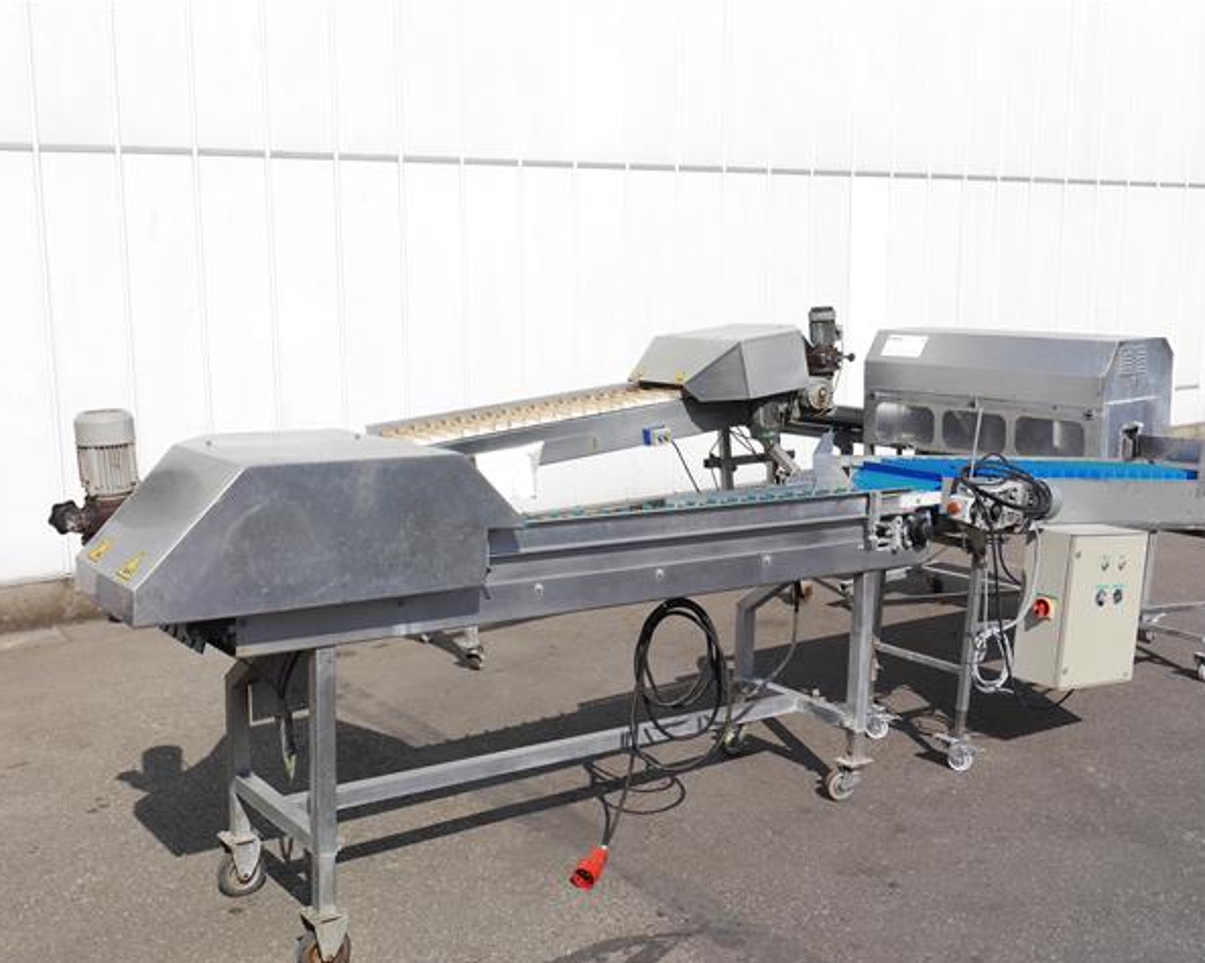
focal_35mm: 40
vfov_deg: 37.3
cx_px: 609
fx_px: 1426
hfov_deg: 45.8
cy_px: 486
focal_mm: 19
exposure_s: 1/400
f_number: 9
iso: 160
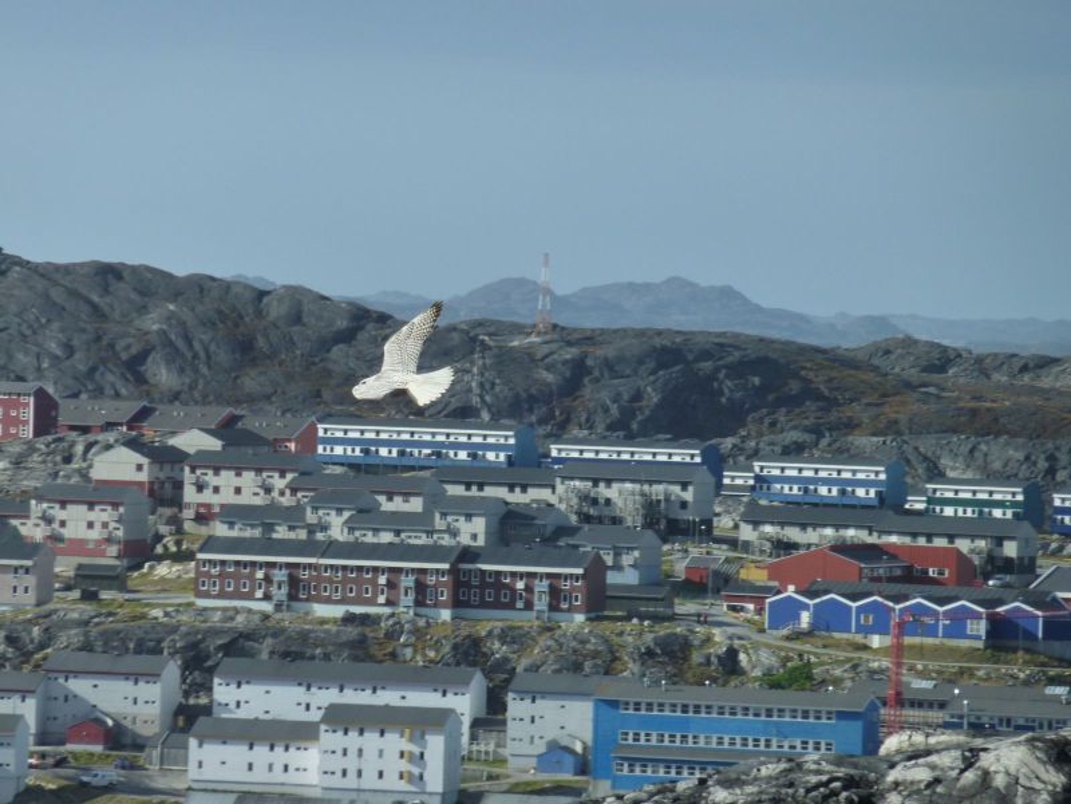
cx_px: 536
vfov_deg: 5.0
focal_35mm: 300
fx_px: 9282
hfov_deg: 6.6
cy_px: 402
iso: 125
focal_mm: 49.2
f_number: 5.6
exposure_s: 1/640
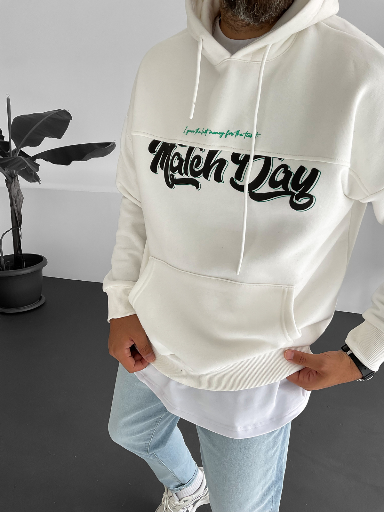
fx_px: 429
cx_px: 192
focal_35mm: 29
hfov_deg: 48.2
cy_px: 256
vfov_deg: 61.7
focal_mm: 3
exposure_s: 1/120
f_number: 1.8
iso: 32
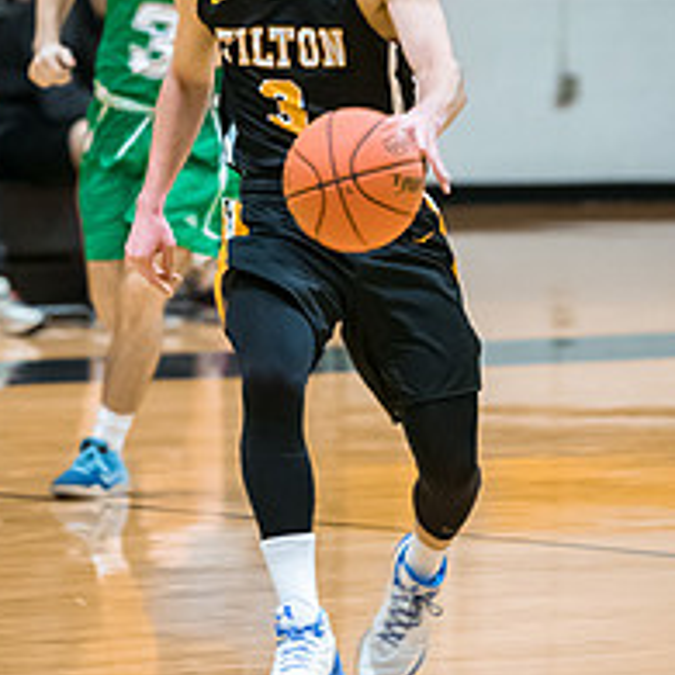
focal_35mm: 442
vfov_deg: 4.0
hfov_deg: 4.0
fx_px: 9751
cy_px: 166
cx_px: 301
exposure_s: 1/400
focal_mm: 150
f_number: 2.8
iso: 3200
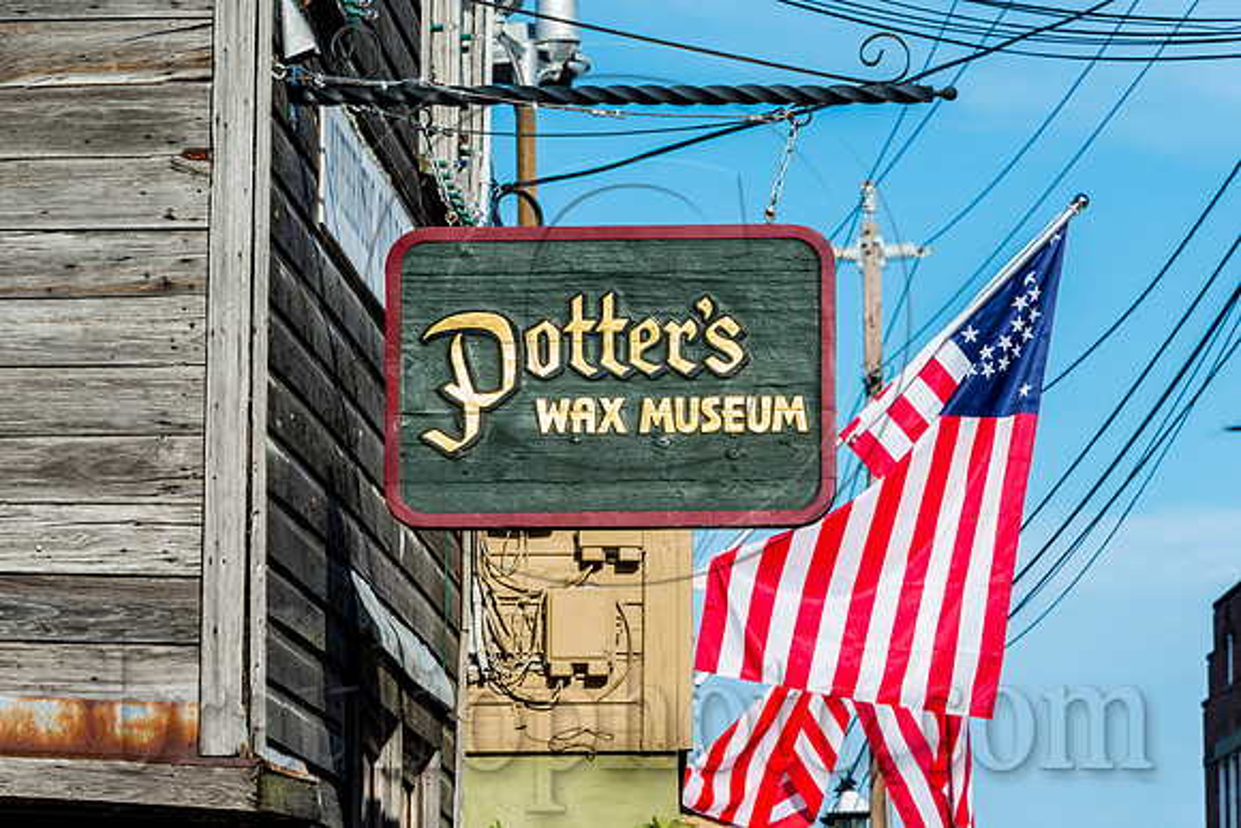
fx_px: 7075
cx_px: 620
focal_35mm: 205
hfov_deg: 10.0
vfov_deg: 6.7
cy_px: 414
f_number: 16
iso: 200
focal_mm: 200
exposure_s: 1/100
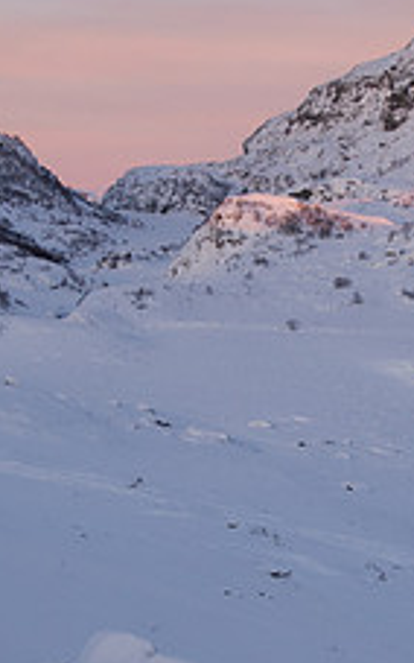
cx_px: 370
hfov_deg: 9.5
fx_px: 2472
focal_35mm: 137
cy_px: 324
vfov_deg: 15.3
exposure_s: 1/80
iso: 200
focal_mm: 35
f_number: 6.3
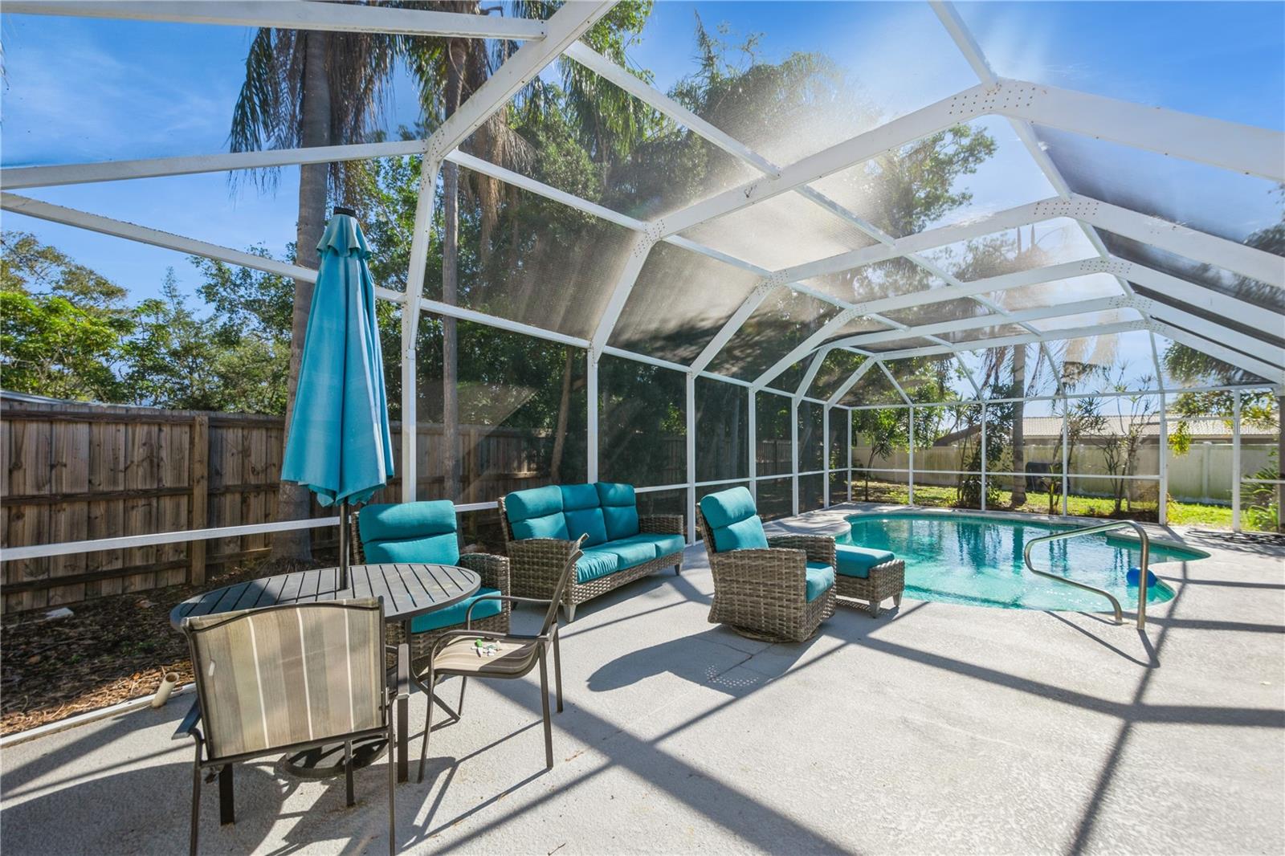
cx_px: 642
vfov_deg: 77.3
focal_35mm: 15
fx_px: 535
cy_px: 428
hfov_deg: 100.4
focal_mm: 10
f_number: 8
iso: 250
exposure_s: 1/320
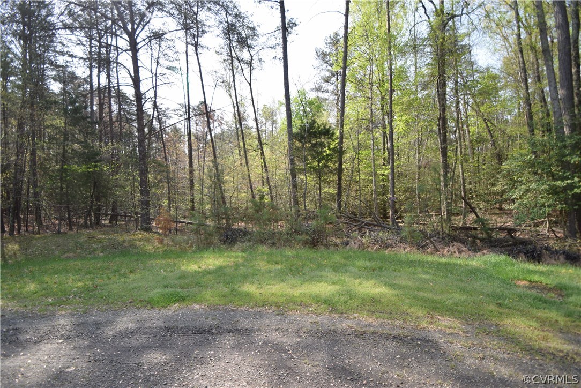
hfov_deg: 100.4
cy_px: 194
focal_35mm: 15
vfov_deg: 77.4
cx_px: 290
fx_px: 242
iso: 400
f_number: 3.5
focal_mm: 10
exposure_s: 1/1250
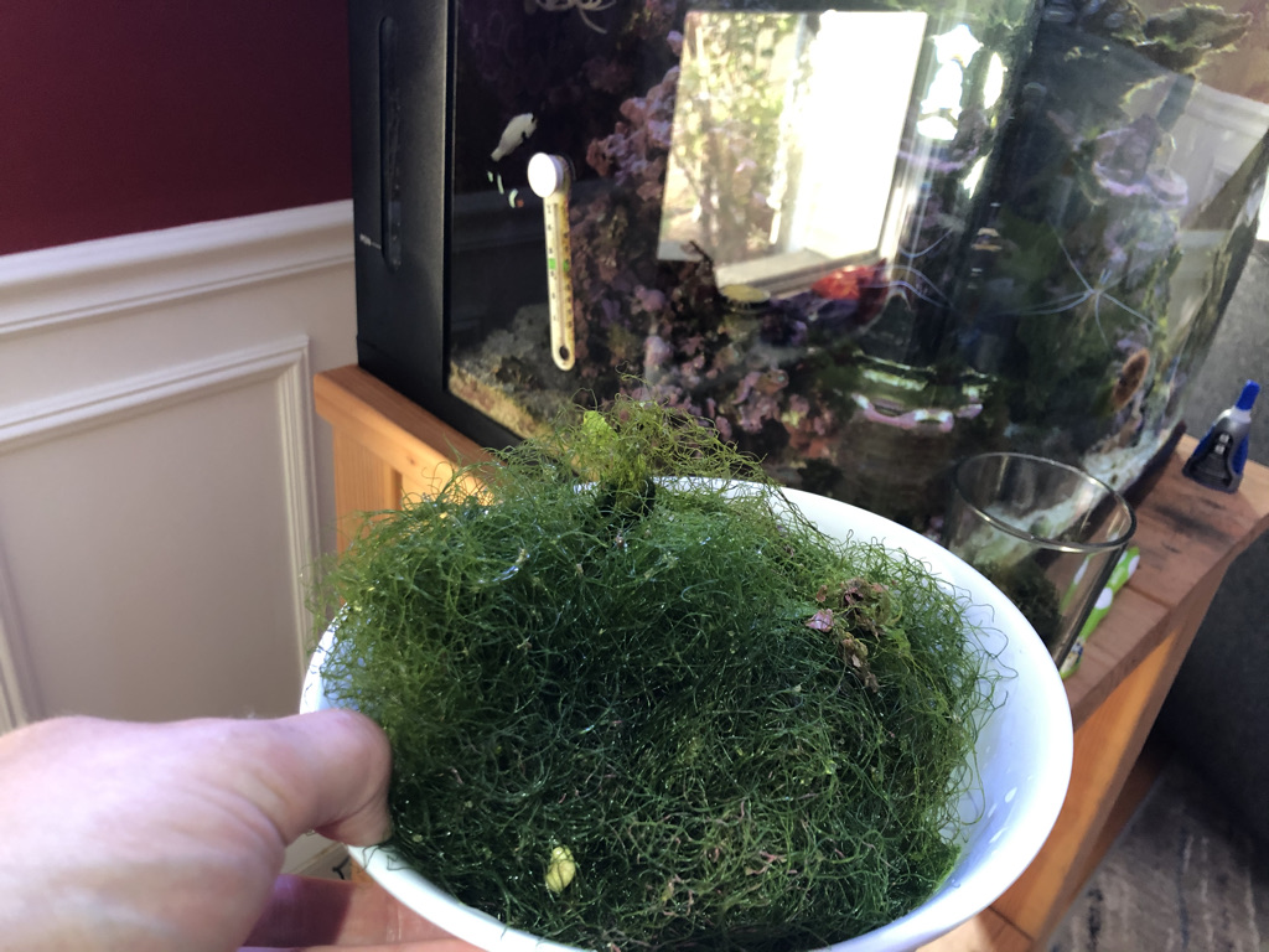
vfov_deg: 49.7
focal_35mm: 28
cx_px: 634
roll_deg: -6.7
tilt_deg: -30.4
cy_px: 476
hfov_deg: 63.4
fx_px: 1026
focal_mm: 4
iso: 80
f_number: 1.8
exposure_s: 1/17
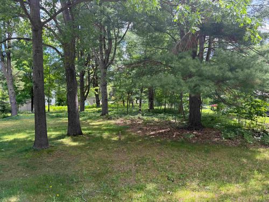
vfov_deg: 56.8
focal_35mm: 24
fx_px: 187
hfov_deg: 71.6
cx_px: 134
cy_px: 101
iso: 100
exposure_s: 1/563
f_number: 1.78
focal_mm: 6.76
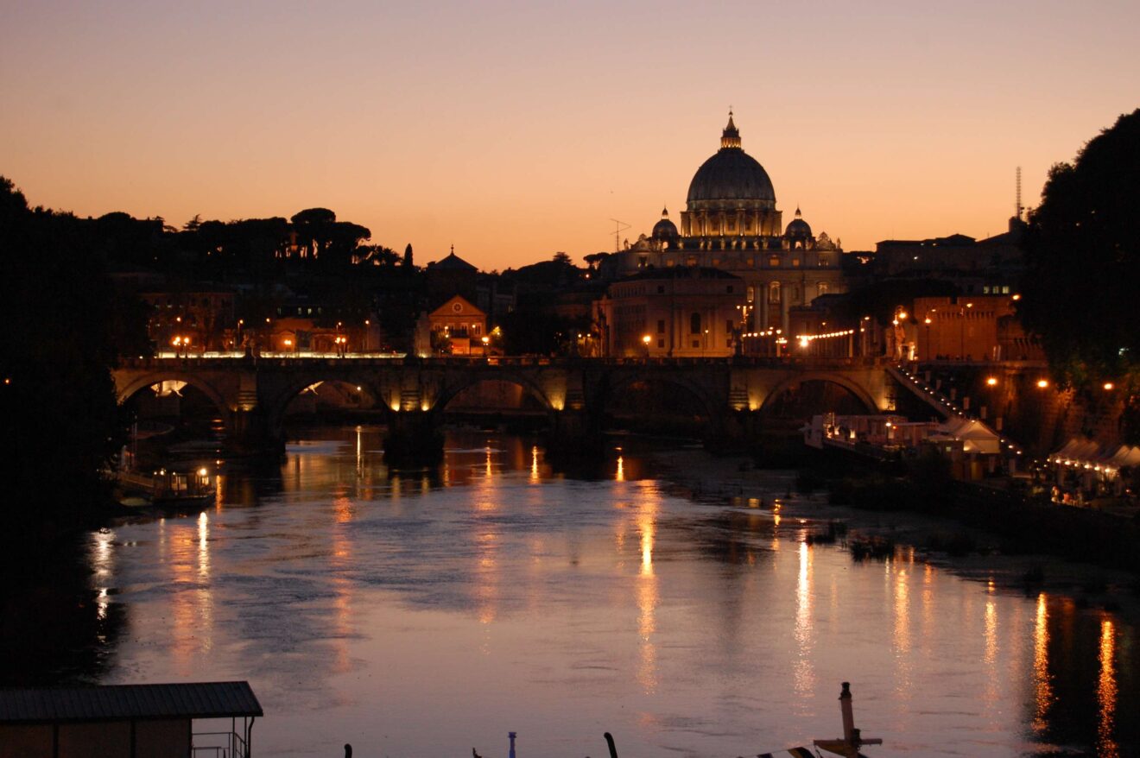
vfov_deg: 16.5
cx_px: 570
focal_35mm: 82
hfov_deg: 24.6
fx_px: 2610
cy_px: 379
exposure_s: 1/15
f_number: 5.6
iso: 800
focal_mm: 55
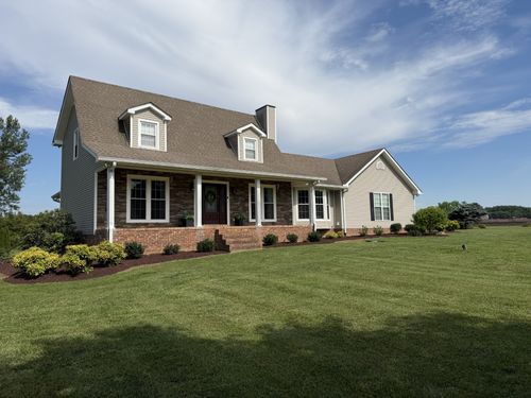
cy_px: 199
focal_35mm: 24
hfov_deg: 71.6
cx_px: 266
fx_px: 368
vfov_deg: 56.8
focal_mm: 6.76
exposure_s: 1/6711
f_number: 1.78
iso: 80
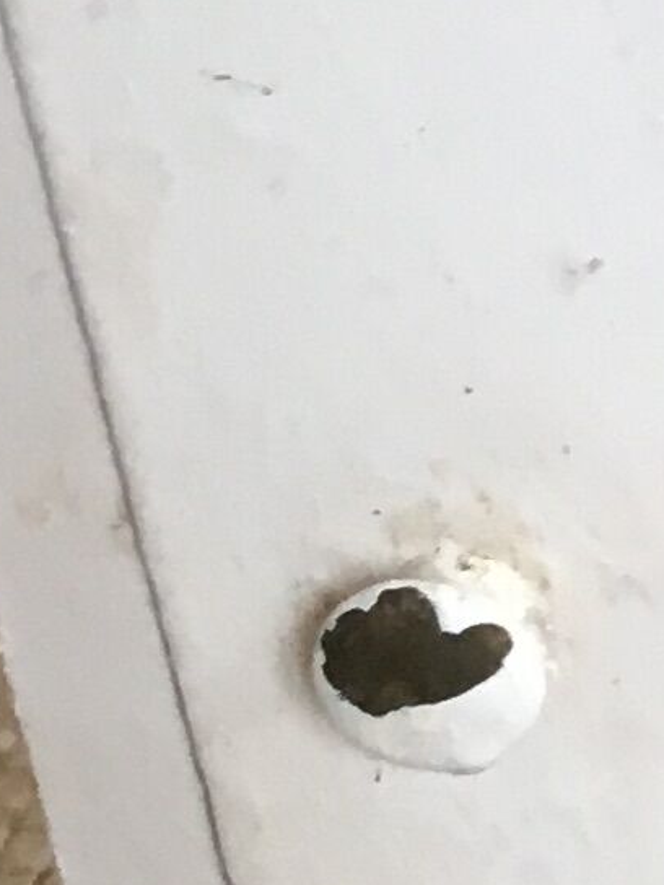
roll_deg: +2.1
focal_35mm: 215
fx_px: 5499
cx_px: 2306
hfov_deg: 6.1
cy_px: 122
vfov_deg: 9.2
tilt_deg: -27.0
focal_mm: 4.15
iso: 50
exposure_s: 1/33
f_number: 2.2
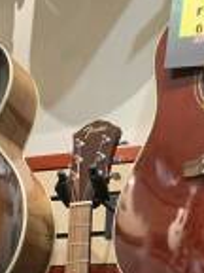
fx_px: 739
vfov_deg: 17.3
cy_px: 482
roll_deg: -2.4
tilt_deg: +0.1
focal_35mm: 94
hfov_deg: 15.5
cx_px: 187
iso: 320
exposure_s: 1/40
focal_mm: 4.25
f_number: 1.8
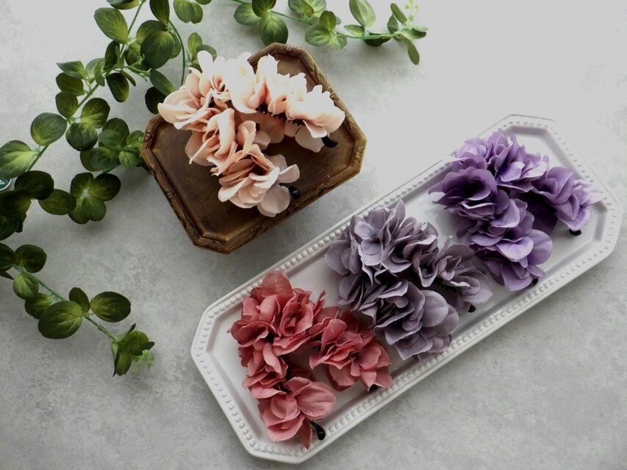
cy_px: 235
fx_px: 616
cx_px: 314
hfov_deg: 54.0
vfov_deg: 41.8
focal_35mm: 34
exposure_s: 1/50
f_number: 3.8
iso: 160
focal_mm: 6.1
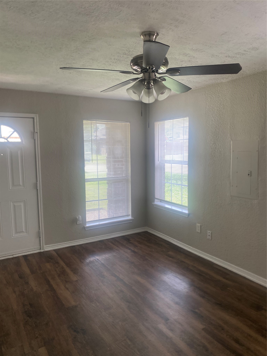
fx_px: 267
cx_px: 134
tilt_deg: -3.7
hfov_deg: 53.1
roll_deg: -1.2
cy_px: 178
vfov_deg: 67.3
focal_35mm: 26
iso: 80
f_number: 1.8
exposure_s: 1/121
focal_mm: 4.25
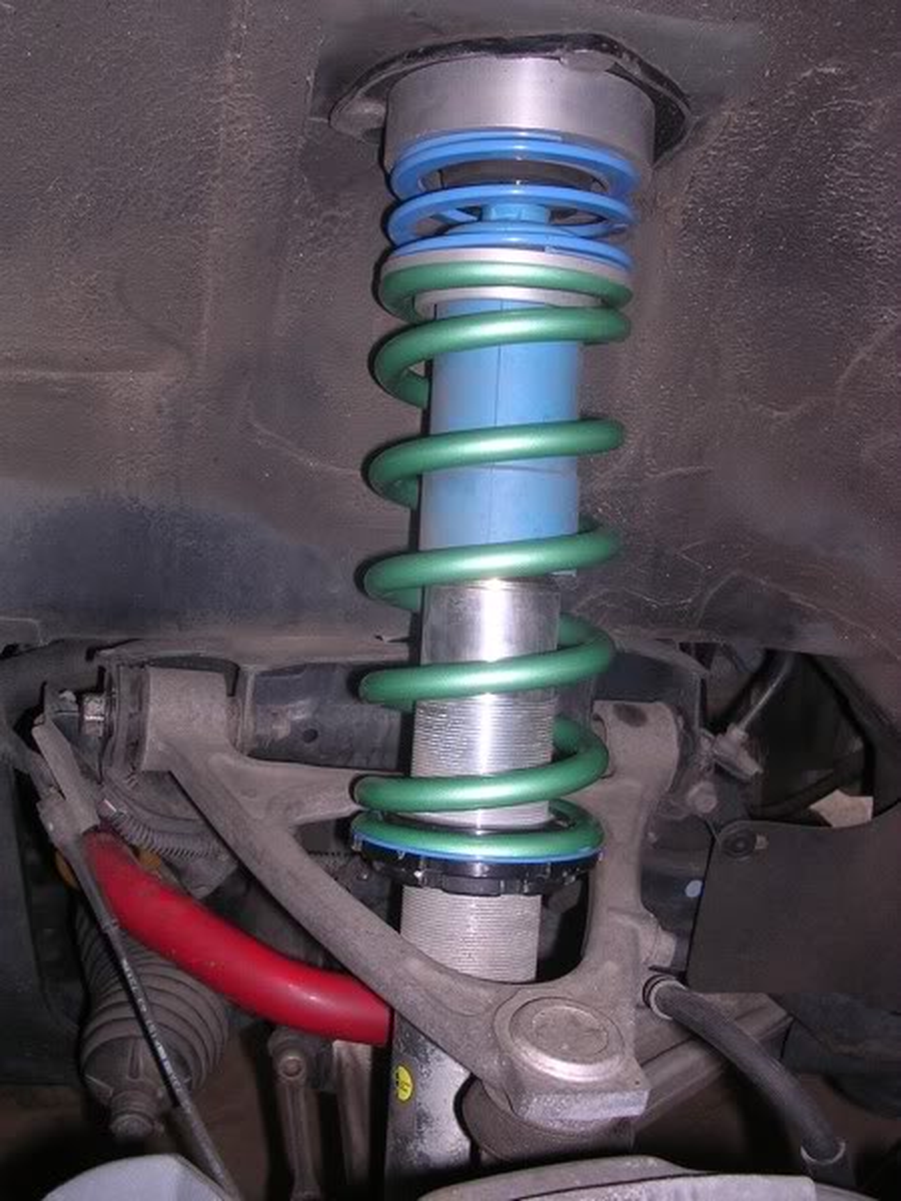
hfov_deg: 37.7
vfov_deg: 49.0
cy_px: 600
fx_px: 1319
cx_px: 450
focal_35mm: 38
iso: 100
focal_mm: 5.8
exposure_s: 1/60.1
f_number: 2.8
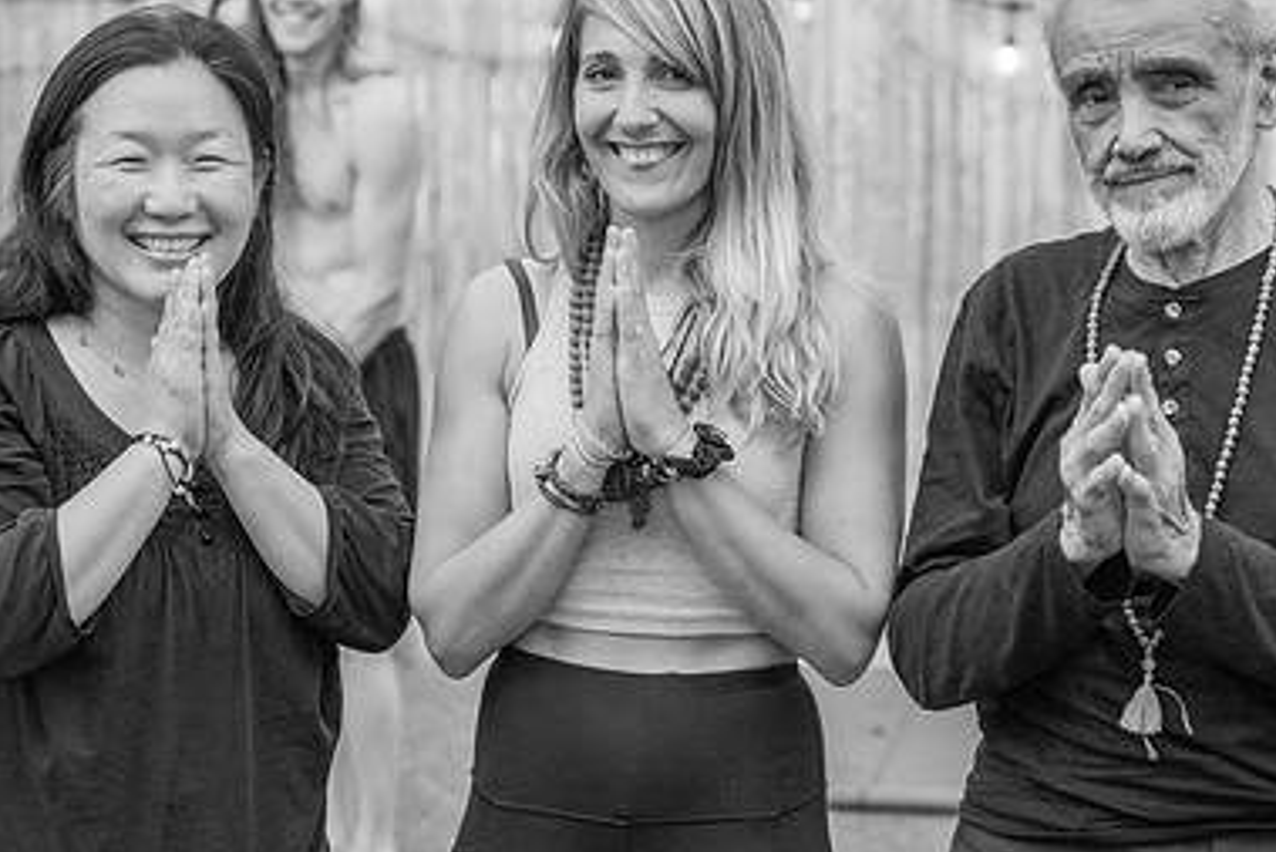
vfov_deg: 12.8
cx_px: 751
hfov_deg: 19.1
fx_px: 3794
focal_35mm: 107
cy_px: 406
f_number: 4
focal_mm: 70
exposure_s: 1/200
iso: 2000
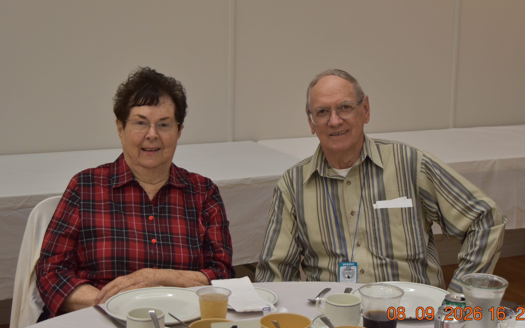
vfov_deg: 17.8
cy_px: 144
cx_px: 292
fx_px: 1044
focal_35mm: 73
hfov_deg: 28.2
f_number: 5
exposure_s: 1/60
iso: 640
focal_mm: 42
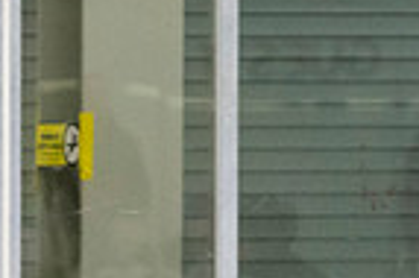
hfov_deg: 2.4
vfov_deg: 1.6
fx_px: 9835
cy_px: 612
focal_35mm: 846
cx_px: -48
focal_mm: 130
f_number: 3.2
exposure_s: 1/640
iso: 2000
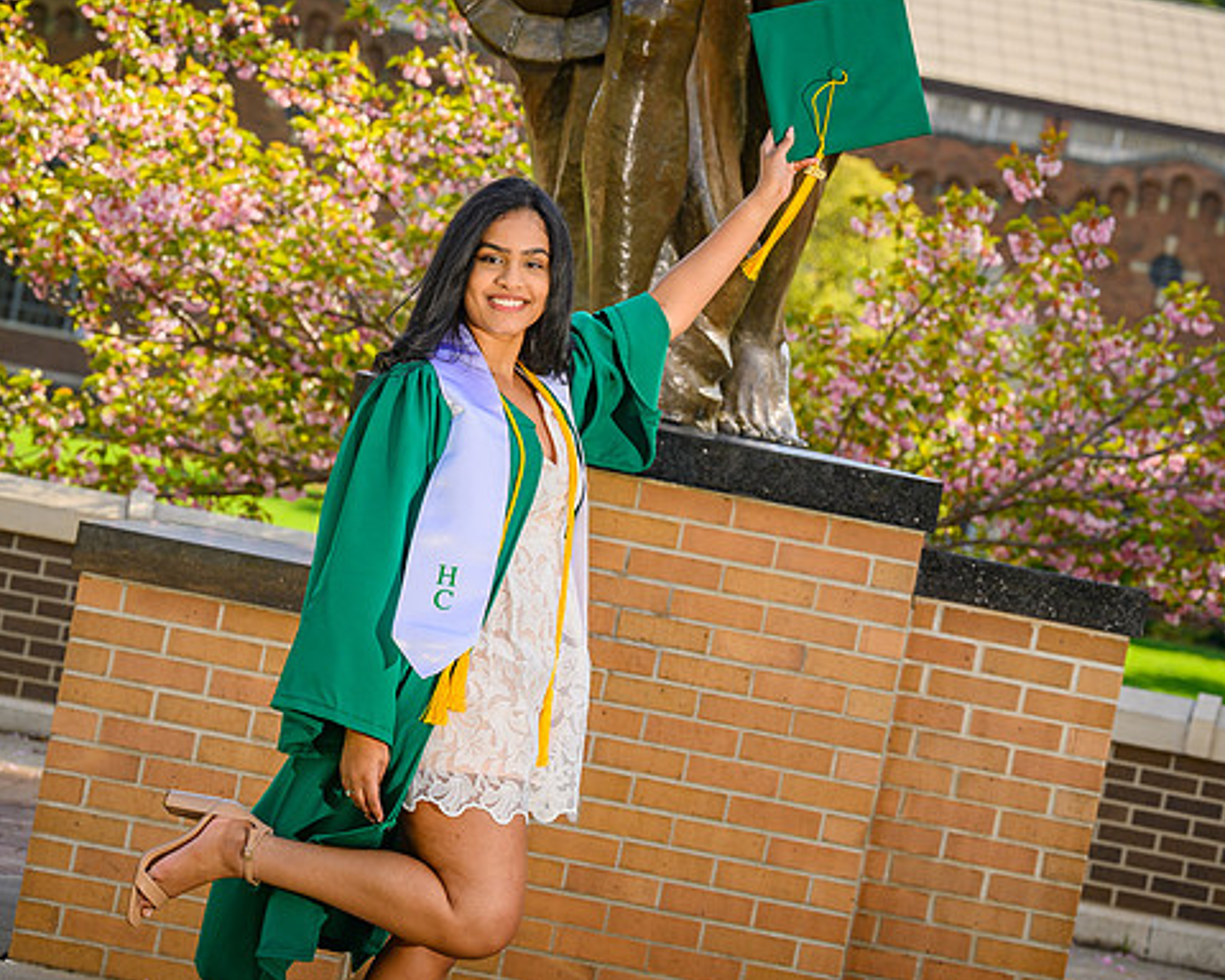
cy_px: 485
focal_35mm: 162
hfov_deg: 11.9
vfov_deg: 9.5
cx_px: 656
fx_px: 5873
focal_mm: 125
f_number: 8
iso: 80
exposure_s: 1/200
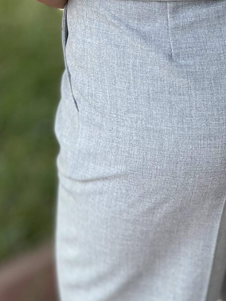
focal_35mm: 122
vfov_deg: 16.0
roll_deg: +3.4
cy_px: 237
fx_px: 1062
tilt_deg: -33.3
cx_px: 198
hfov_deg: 12.1
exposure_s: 1/872
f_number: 1.78
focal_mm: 6.86
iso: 80
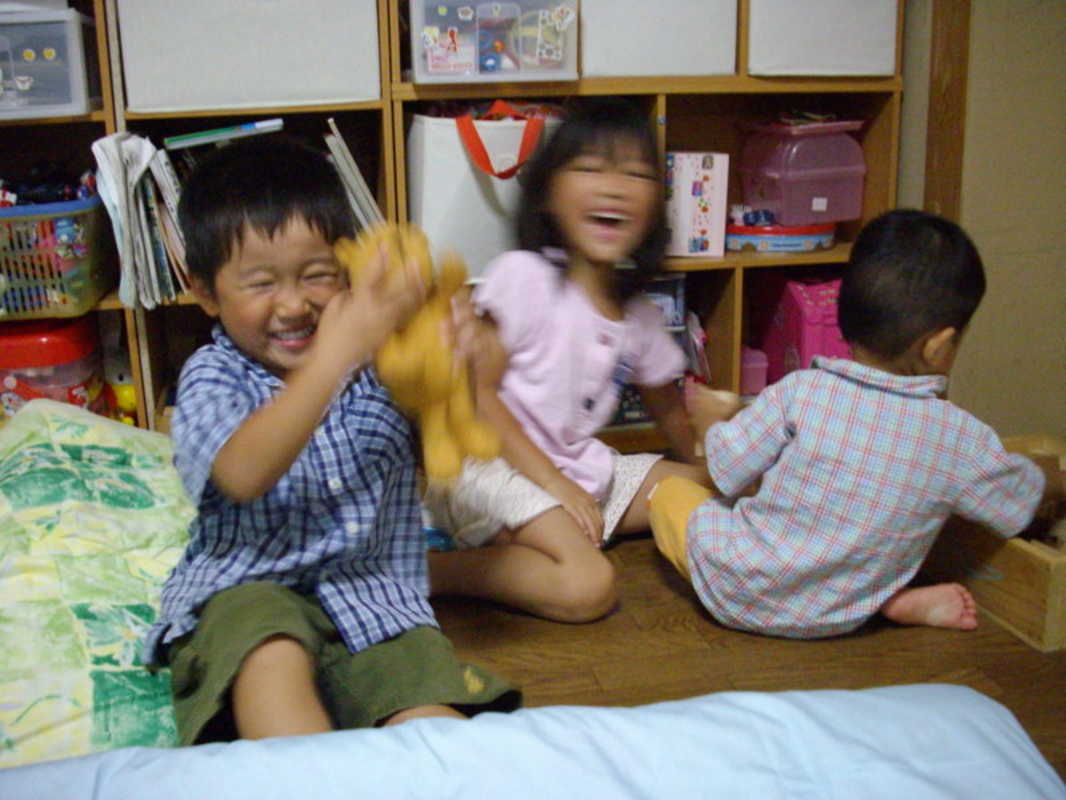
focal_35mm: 37
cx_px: 533
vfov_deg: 38.7
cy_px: 400
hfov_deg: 50.1
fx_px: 1139
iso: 400
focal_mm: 6.2
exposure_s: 1/15
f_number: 2.8
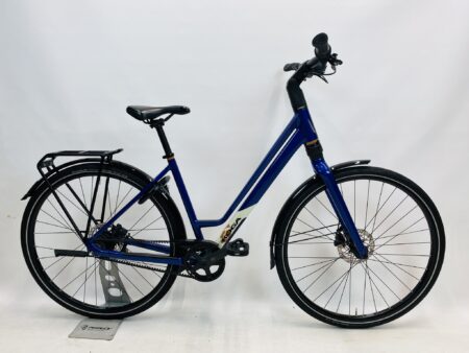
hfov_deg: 67.3
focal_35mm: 26
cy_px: 176
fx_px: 352
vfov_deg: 53.1
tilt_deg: -7.8
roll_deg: -0.1
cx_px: 234
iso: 50
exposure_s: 1/100
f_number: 1.8
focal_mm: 4.25
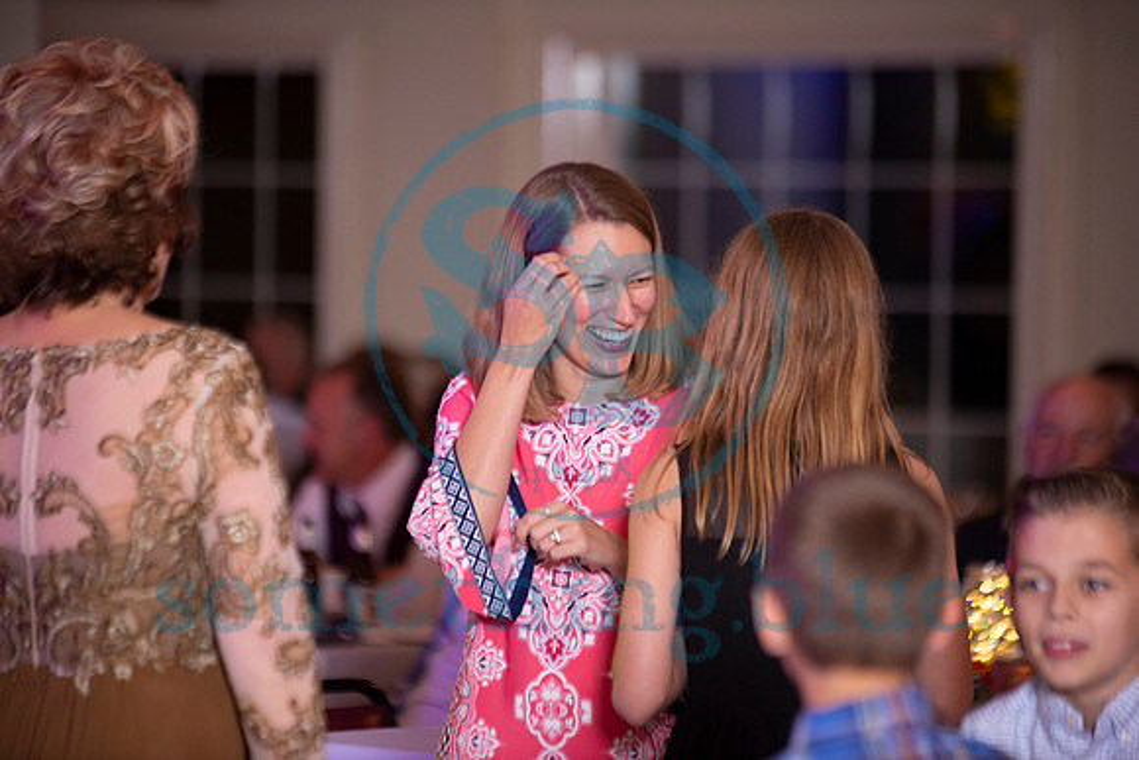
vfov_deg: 7.9
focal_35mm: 175
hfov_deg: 11.7
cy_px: 380
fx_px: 5538
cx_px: 570
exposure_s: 1/160
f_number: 2.8
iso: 1600
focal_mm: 175
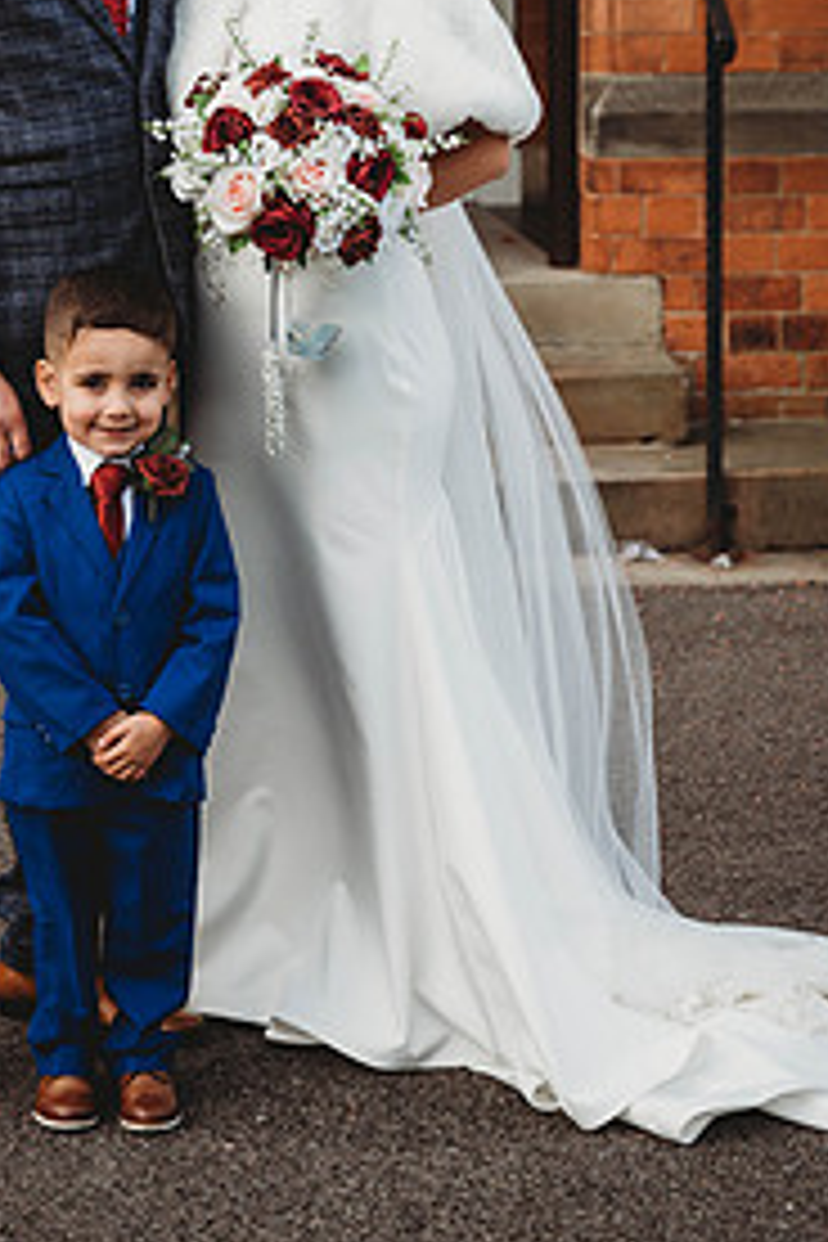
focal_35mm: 114
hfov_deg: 12.0
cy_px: 328
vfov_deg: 17.9
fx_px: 3933
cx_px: 227
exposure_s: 1/400
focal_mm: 70
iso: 100
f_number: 4.5
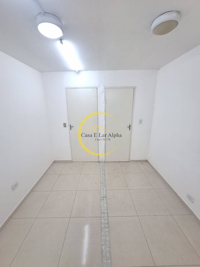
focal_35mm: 13
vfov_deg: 106.2
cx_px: 100
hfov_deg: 89.9
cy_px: 134
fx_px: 100
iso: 100
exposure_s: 1/40
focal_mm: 1.74
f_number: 2.2
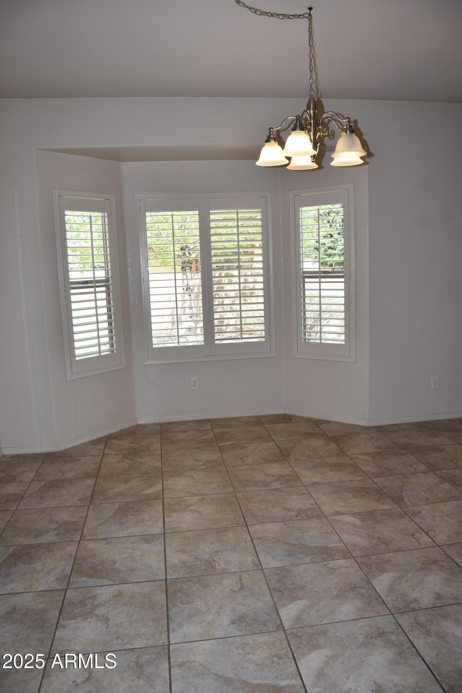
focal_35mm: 27
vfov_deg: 67.4
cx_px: 231
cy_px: 346
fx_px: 520
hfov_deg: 47.9
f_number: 5.6
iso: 200
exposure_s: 1/125
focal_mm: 18
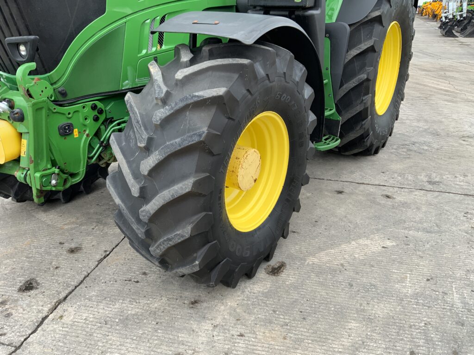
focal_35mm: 29
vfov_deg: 48.2
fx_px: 397
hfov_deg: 61.7
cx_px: 237
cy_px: 178
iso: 16
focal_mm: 3
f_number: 1.8
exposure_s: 1/380
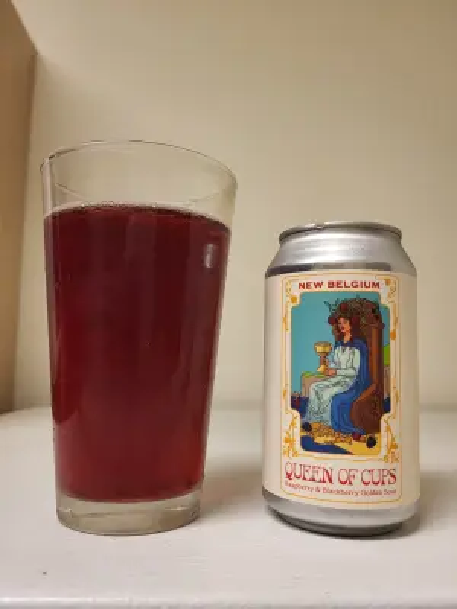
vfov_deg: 67.3
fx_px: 458
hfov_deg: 53.1
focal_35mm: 26
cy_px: 304
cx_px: 228
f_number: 1.8
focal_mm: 5.4
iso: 160
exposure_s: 1/120
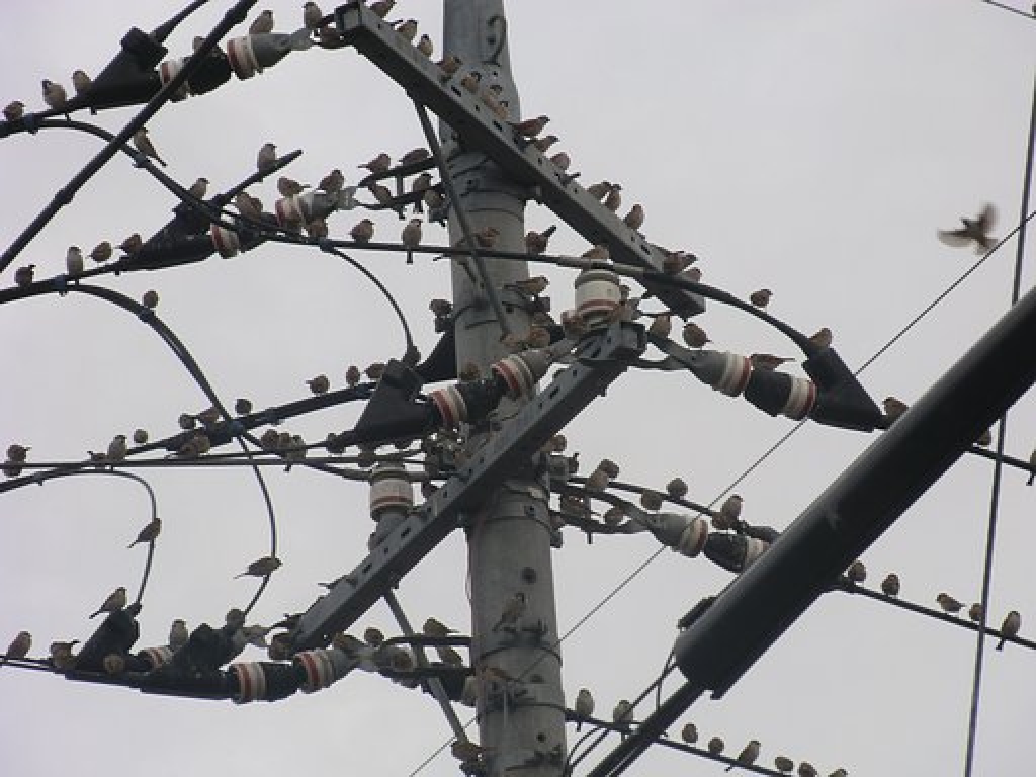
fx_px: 7183
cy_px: 388
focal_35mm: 240
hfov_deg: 8.2
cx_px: 518
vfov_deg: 6.2
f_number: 5.7
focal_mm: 43
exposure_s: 1/250
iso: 64
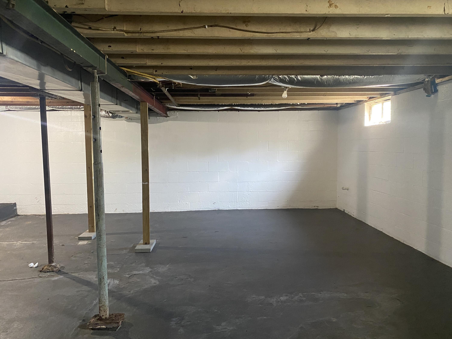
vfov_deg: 53.1
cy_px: 170
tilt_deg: -3.9
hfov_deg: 67.3
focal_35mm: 26
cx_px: 226
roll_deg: +0.6
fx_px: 339
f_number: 1.8
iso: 640
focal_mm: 4.25
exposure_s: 1/38
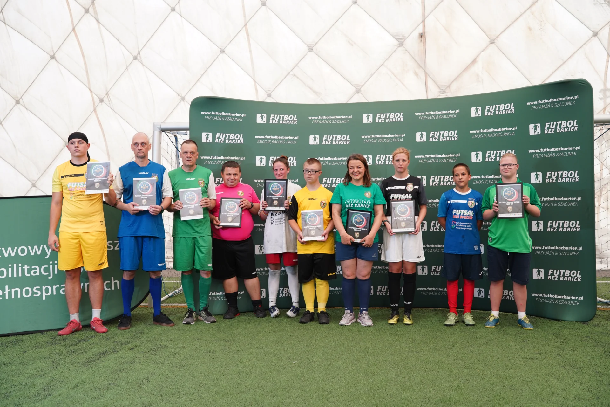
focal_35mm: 35
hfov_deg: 54.4
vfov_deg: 37.9
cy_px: 204
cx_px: 305
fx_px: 593
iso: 500
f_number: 4
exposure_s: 1/80
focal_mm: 35
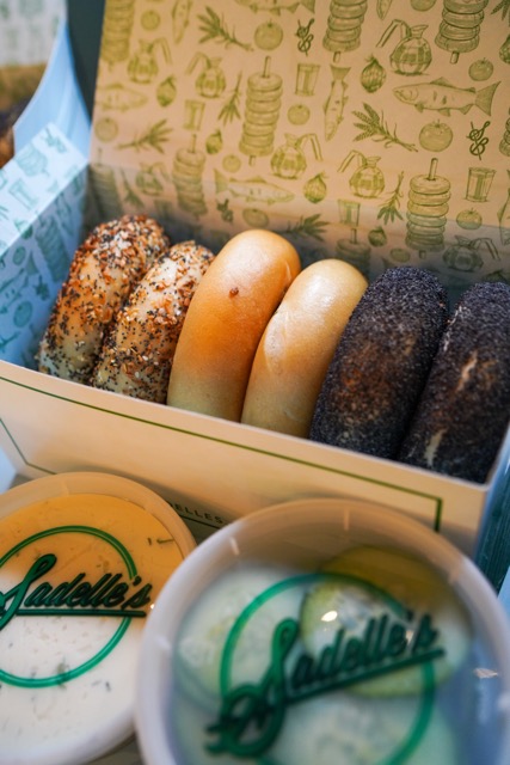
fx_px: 743
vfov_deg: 54.4
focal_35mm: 35
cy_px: 382
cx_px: 255
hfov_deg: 37.9
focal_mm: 35
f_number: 3.2
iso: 1600
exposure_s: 1/60
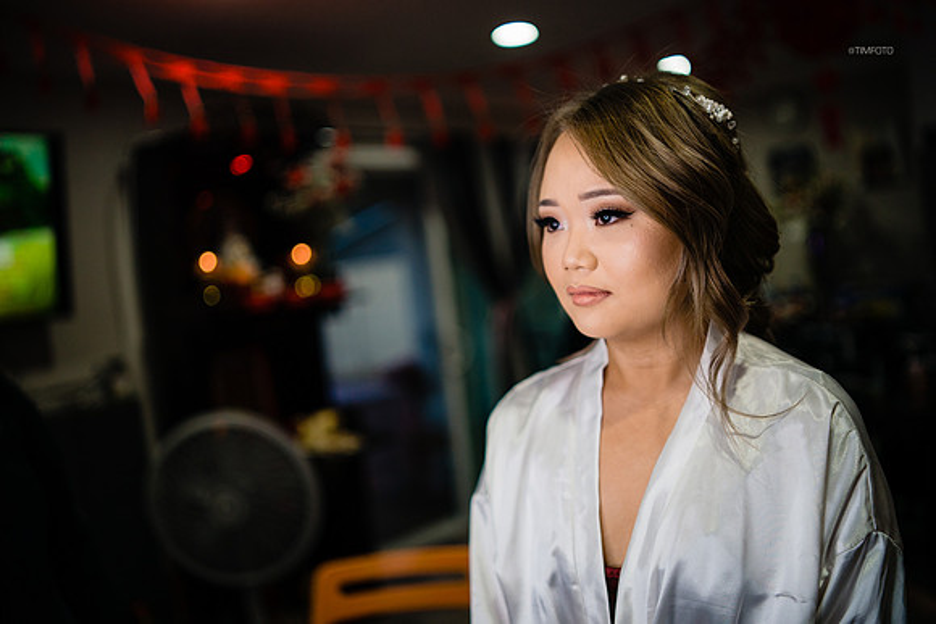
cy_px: 312
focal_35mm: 35
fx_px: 910
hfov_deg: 54.4
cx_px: 468
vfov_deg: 37.9
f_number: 1.4
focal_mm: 35
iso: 400
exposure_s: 1/1000
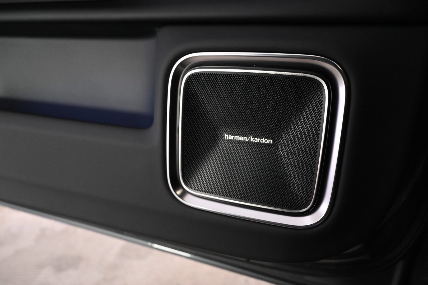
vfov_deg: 53.1
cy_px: 142
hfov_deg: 73.7
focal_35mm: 24
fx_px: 285
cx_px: 214
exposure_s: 1/125
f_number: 4
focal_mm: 24
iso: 2800
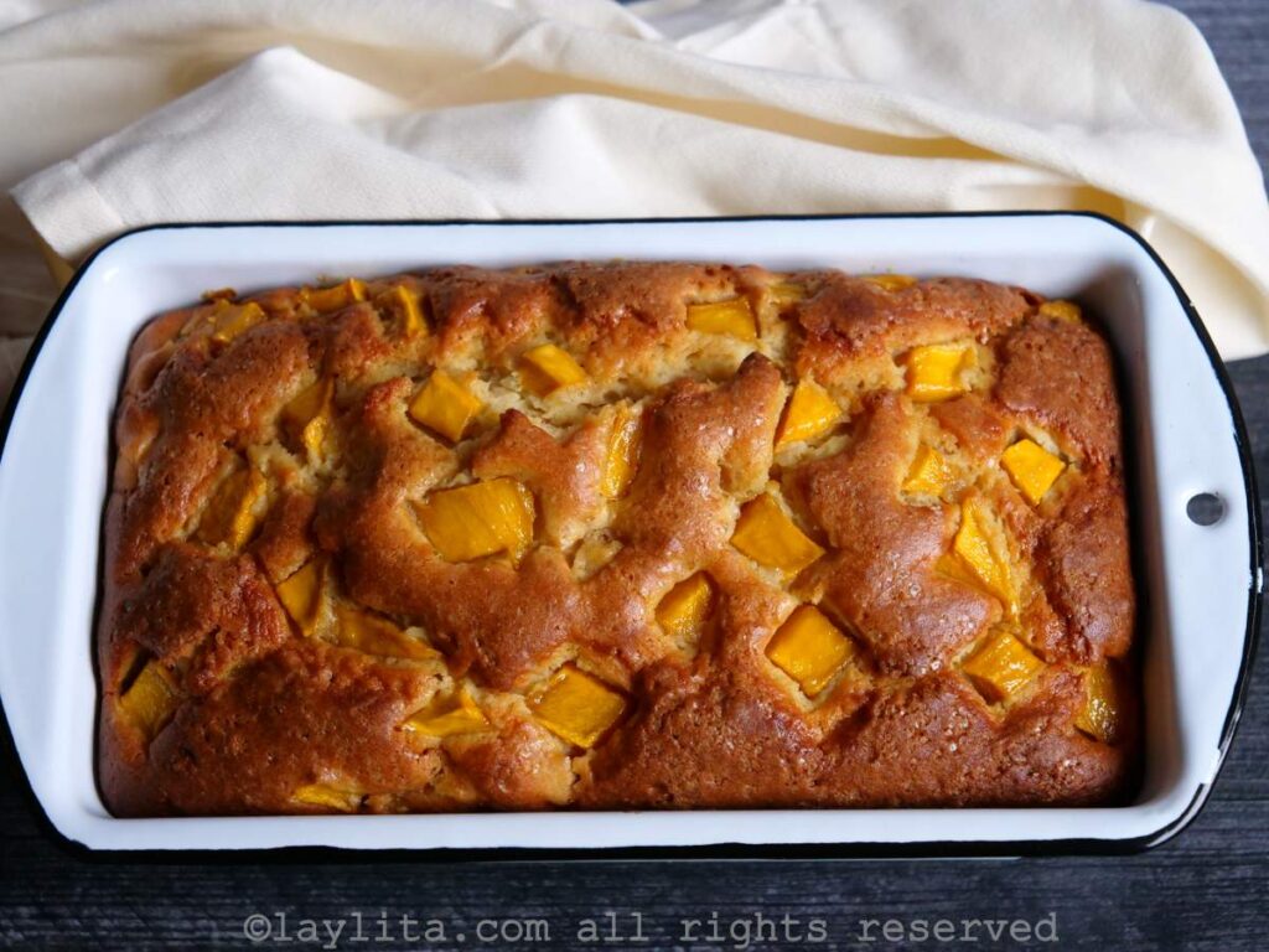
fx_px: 2786
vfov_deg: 19.4
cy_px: 476
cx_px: 634
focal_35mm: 76
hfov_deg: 25.7
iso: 1250
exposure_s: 1/100
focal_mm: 38
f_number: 3.9
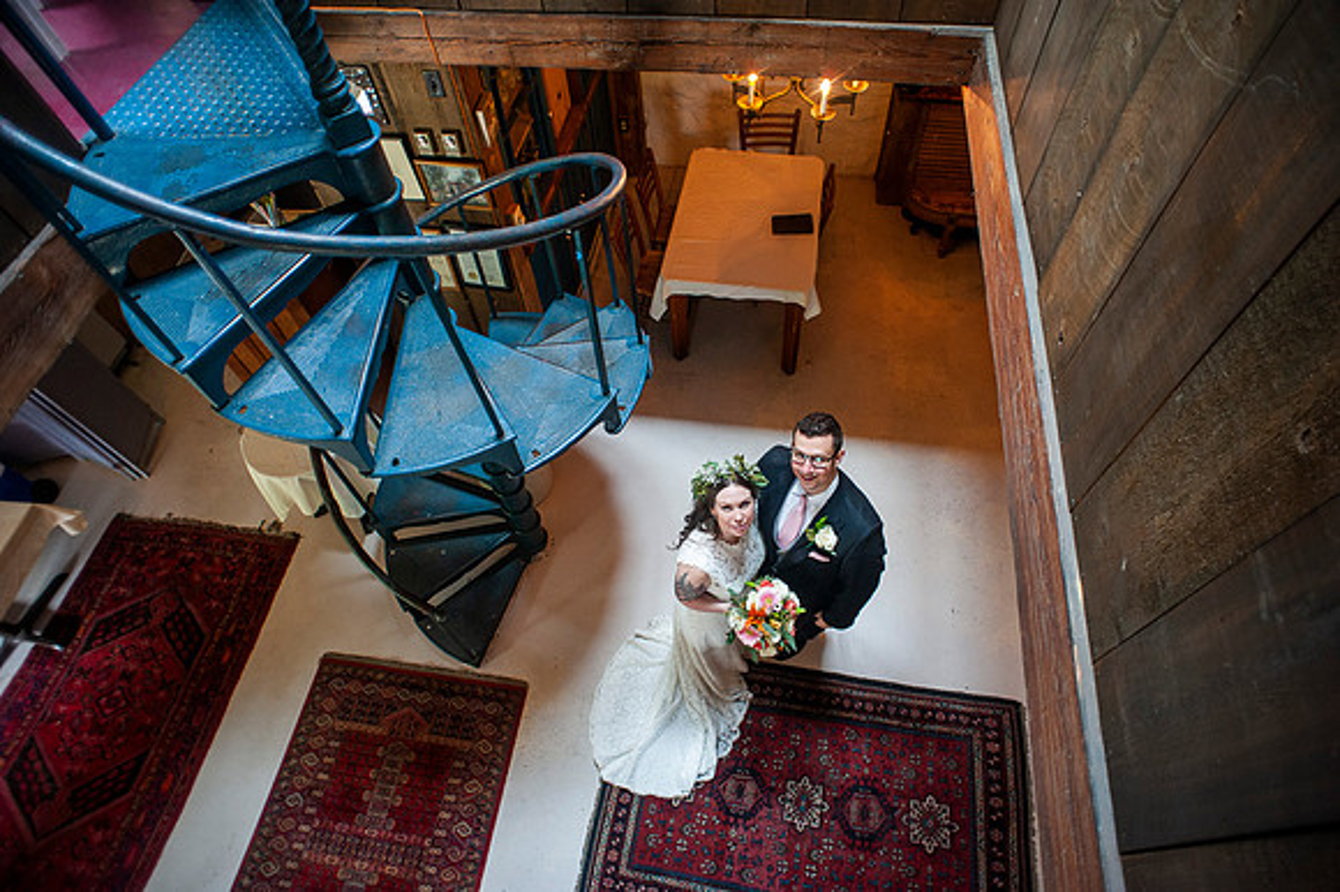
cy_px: 446
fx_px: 744
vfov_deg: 61.9
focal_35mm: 20
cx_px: 670
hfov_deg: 84.0
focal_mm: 20
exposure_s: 1/60
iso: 1000
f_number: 2.8
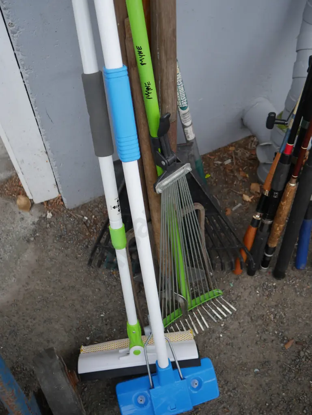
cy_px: 208
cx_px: 156
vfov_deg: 56.8
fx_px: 384
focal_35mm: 32
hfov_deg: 44.2
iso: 200
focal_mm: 16
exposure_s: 1/125
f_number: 3.6
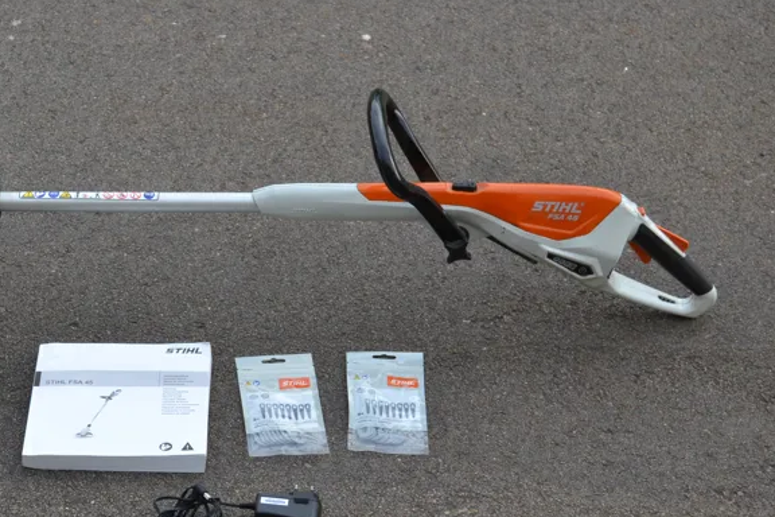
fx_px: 1614
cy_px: 326
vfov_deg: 18.2
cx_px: 266
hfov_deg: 26.9
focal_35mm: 75
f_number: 5.6
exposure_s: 1/125
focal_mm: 32
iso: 100
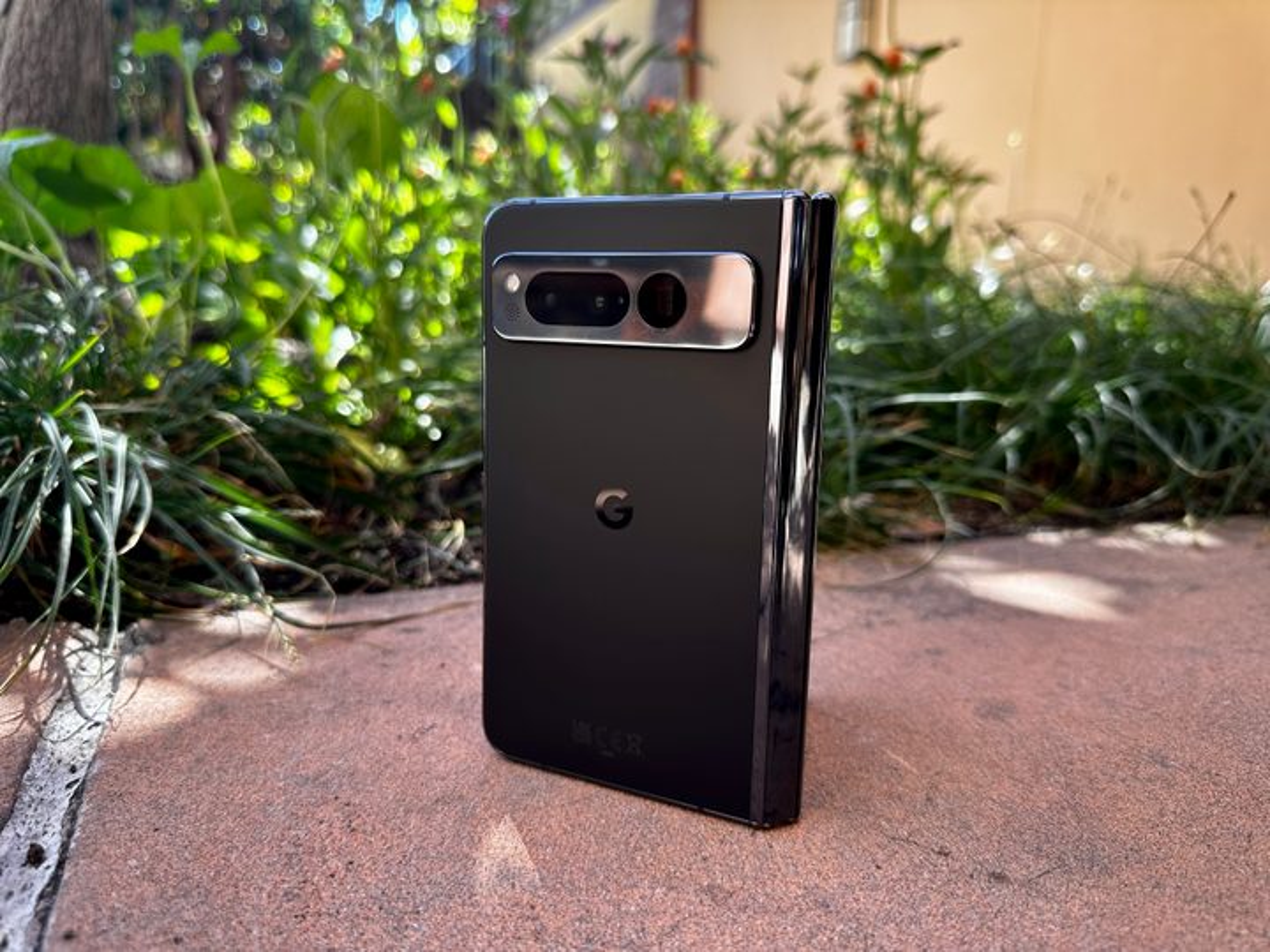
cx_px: 635
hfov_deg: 71.6
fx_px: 881
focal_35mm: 24
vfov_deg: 56.8
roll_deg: -1.8
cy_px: 476
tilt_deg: -11.5
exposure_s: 1/206
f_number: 1.78
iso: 80
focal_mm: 6.86
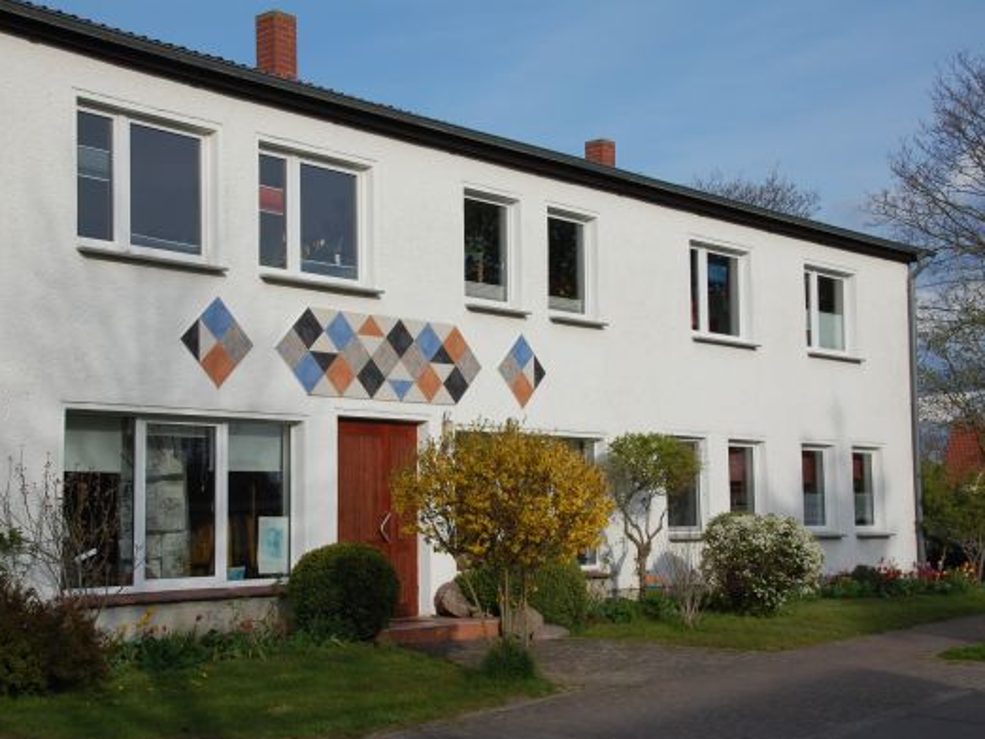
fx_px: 1509
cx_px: 457
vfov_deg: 27.5
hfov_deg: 36.1
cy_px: 374
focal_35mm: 53
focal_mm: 32
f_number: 10
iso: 200
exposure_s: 1/400
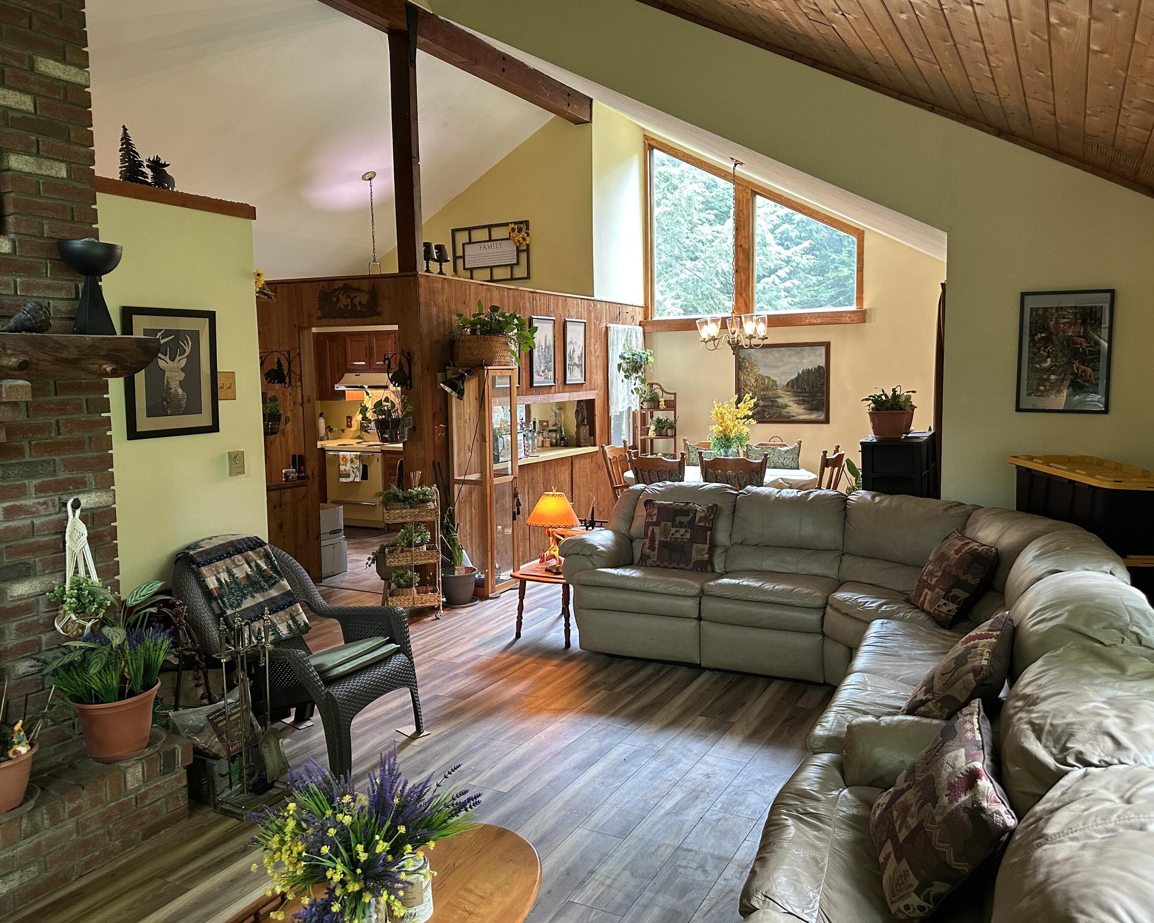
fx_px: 888
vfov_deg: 54.9
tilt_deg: -5.5
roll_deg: +1.1
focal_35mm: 26
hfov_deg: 66.0
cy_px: 444
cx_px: 596
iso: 320
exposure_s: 1/60
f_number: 1.78
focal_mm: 6.86
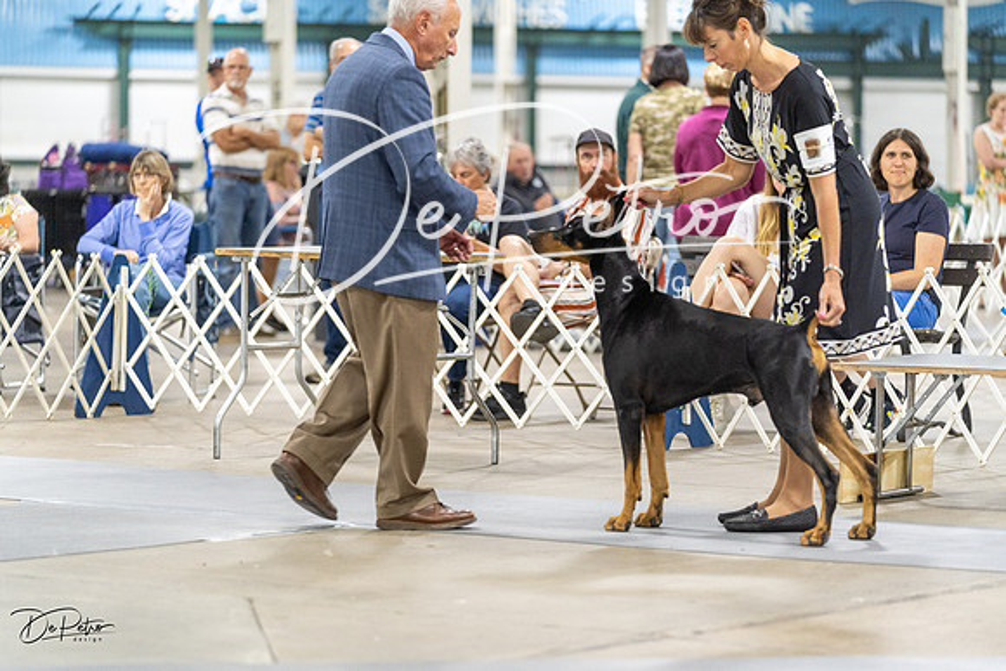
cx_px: 503
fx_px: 3773
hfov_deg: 15.2
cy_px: 336
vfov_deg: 10.2
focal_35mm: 135
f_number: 2.8
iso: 3200
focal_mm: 135
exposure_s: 1/160
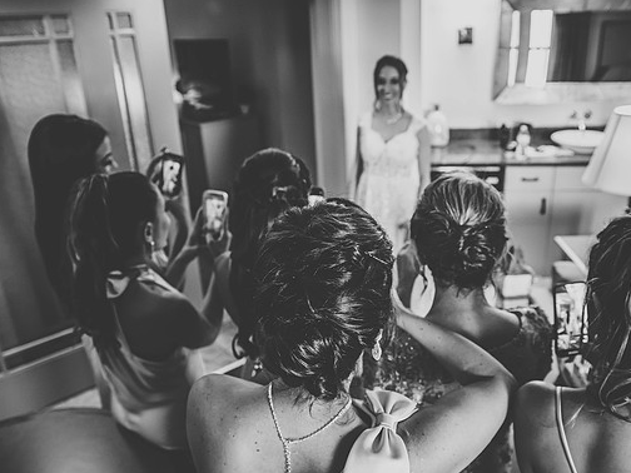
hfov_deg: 58.2
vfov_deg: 45.4
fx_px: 565
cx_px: 346
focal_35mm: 31
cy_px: 237
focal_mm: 28
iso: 800
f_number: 4
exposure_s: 1/100
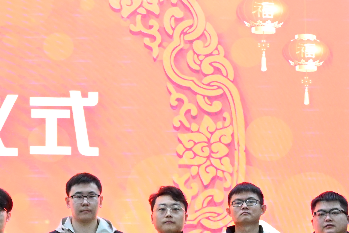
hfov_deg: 19.7
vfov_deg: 13.3
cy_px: 267
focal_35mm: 100
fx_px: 972
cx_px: -7
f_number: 4
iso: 8000
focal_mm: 22.5
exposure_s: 1/125
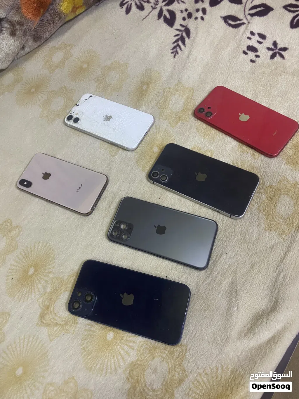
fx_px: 299
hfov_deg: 53.1
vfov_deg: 67.3
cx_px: 150
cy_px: 200
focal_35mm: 26
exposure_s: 1/50
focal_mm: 4.25
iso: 400
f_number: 1.8
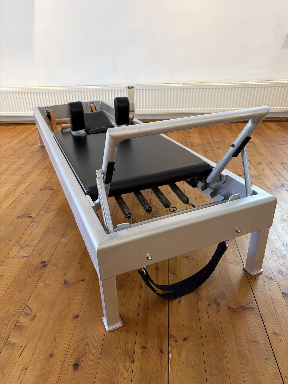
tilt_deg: -27.3
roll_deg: +2.3
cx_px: 144
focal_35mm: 26
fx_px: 288
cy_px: 192
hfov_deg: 53.1
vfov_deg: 67.3
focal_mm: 5.96
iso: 200
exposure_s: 1/60
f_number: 1.6
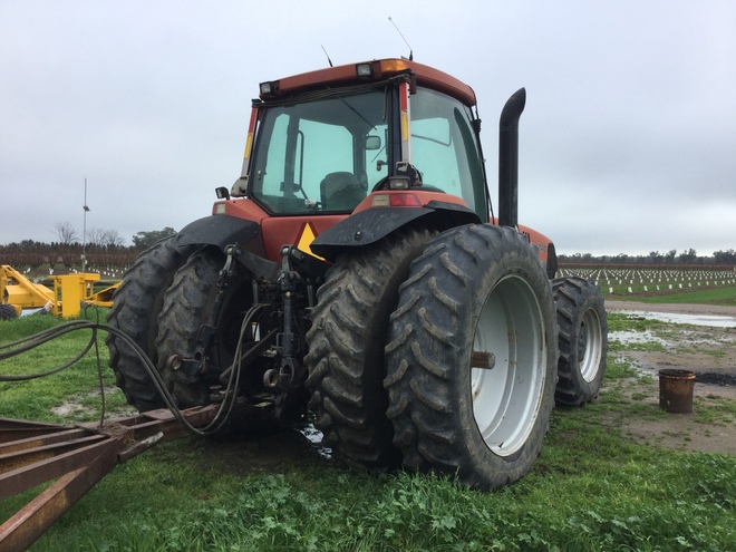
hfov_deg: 58.4
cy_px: 276
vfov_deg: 45.4
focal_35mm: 31
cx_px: 368
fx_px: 659
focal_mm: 3.3
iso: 25
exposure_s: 1/272
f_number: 2.4
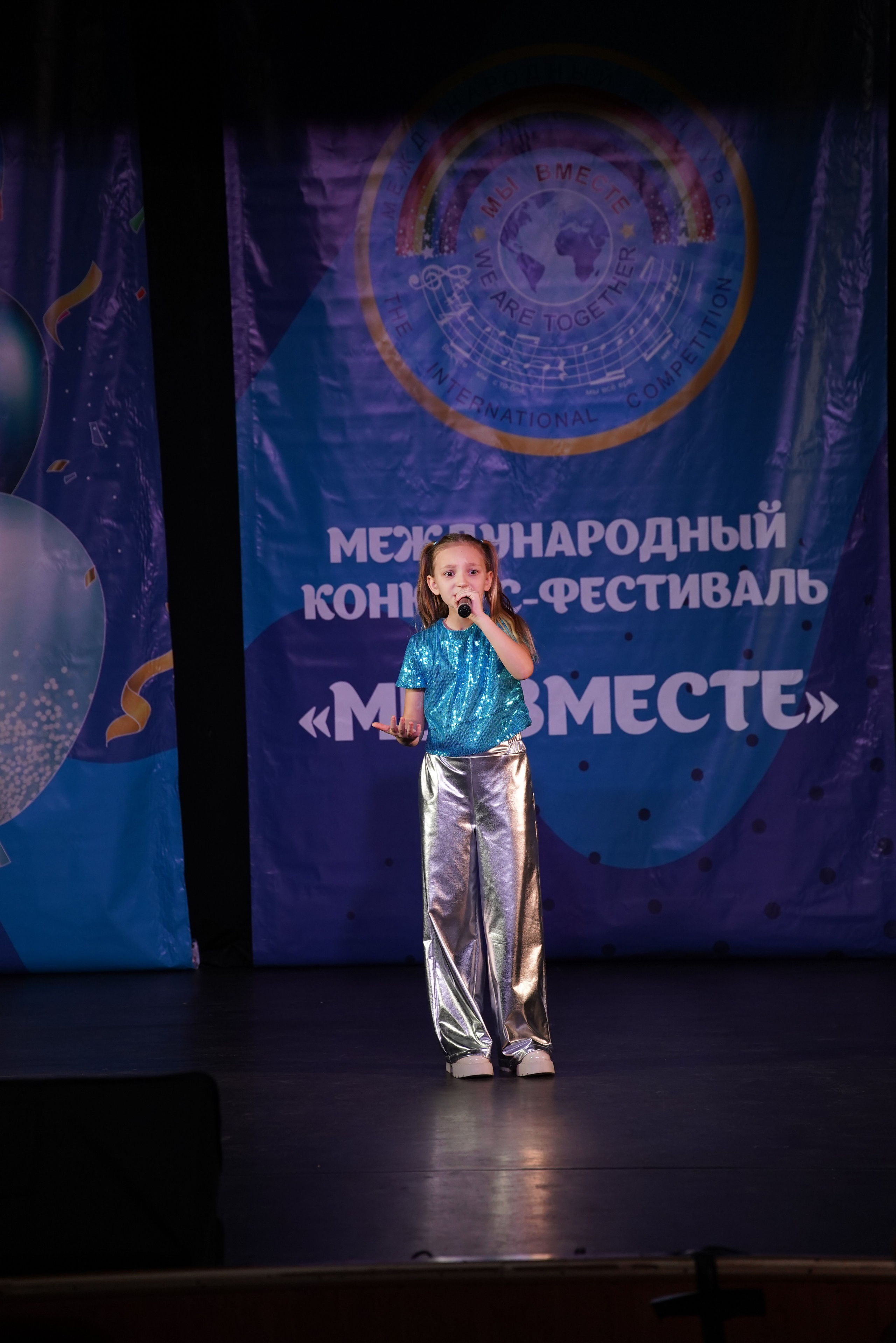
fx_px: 5600
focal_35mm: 150
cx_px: 448
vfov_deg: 13.7
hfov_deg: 9.1
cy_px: 672
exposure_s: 1/400
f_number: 4
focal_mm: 150
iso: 1600
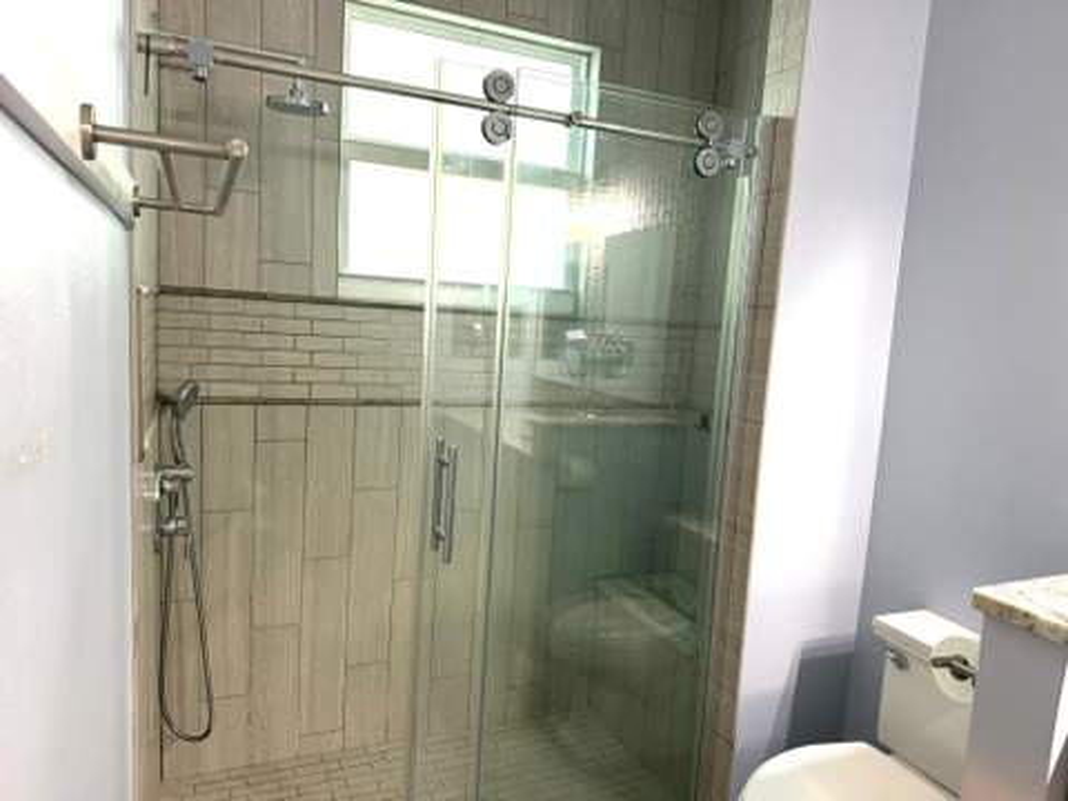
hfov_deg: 71.6
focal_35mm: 24
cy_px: 400
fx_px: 740
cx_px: 534
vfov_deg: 56.8
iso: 400
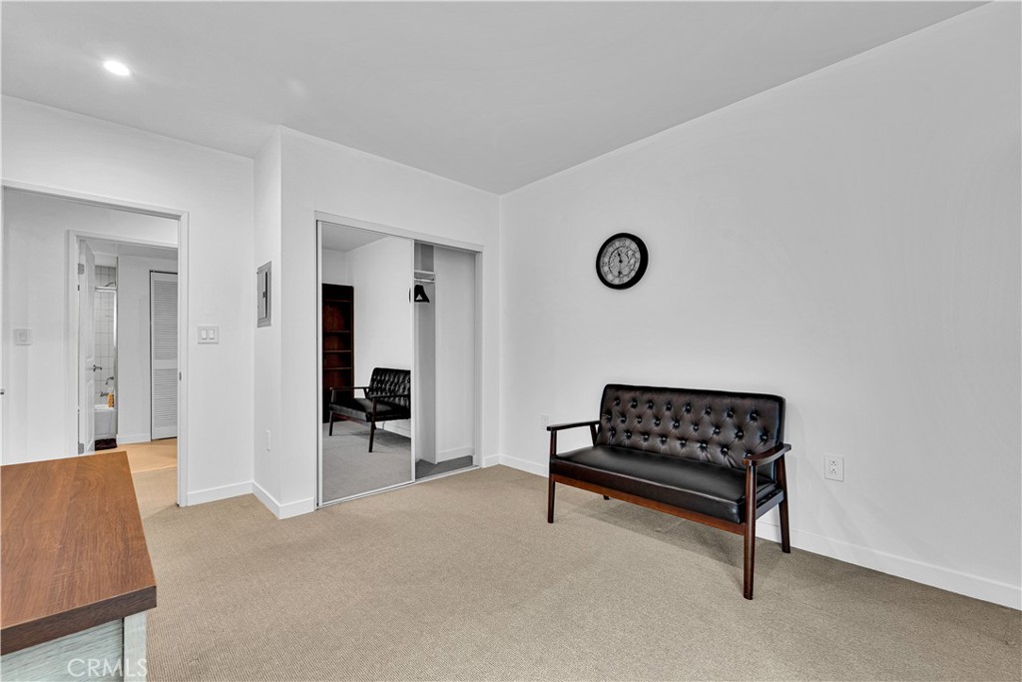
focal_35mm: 14
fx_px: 397
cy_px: 341
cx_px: 511
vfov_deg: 81.2
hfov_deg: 104.2
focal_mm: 14
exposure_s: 1/15
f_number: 8
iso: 100
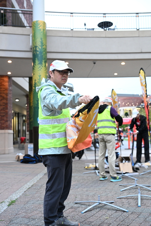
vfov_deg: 46.4
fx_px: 264
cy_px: 113
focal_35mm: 42
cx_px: 76
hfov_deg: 31.9
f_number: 4
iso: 3200
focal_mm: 42
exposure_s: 1/250
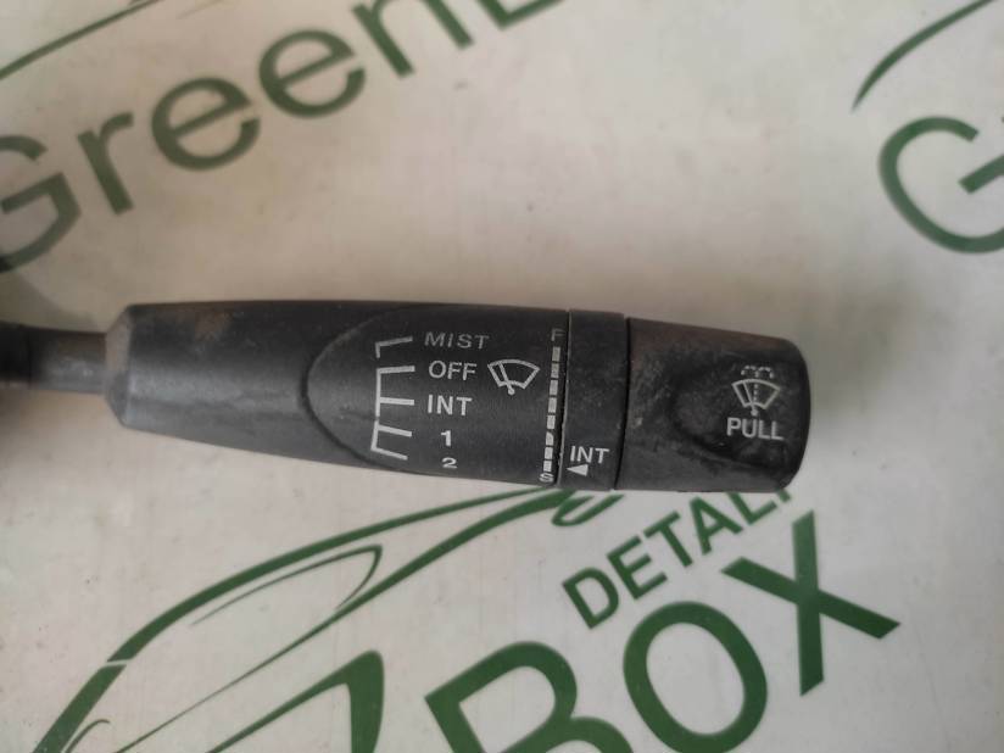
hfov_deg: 67.3
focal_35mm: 26
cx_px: 502
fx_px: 754
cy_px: 376
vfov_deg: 53.1
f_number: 1.79
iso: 267
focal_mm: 4.74
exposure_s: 1/33
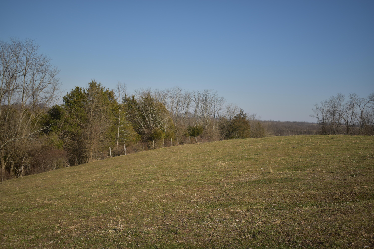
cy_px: 124
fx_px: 390
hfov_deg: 51.3
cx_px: 187
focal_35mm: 38
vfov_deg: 35.5
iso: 160
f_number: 4
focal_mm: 25
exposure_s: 1/2000
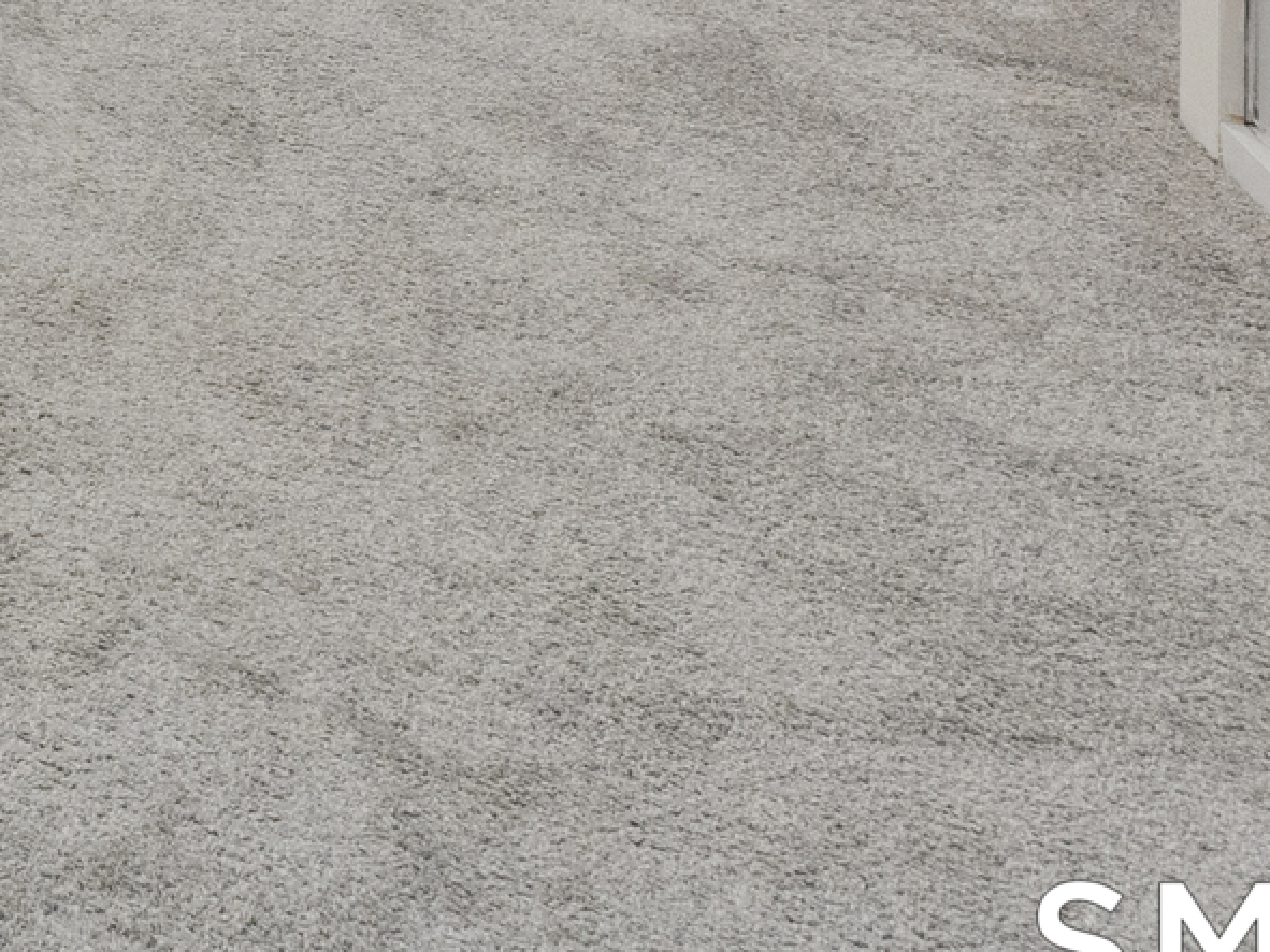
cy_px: -1145
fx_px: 2568
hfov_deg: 18.3
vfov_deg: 15.2
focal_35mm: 70
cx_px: -1285
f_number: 8
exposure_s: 1/6
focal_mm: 14
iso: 800
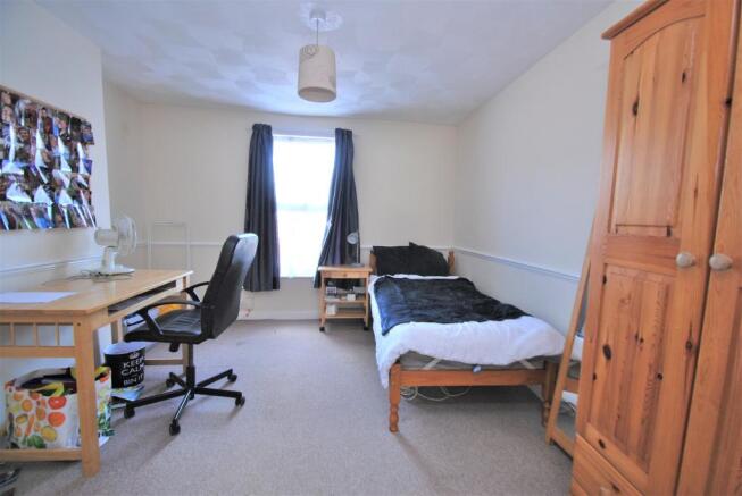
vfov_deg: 77.5
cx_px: 371
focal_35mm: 15
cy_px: 248
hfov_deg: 100.3
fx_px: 310
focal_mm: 10
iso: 200
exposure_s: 1/40
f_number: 3.5
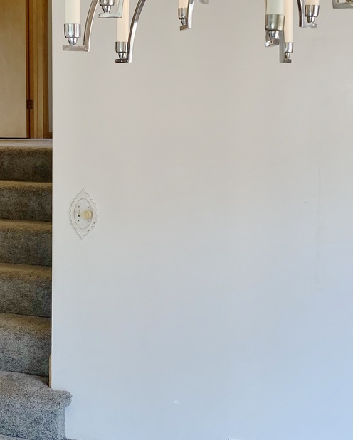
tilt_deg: -5.5
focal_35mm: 59
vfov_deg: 31.8
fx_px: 770
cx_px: 157
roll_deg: -0.8
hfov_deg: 25.8
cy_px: 173
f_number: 1.8
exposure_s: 1/120
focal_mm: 4.25
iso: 64
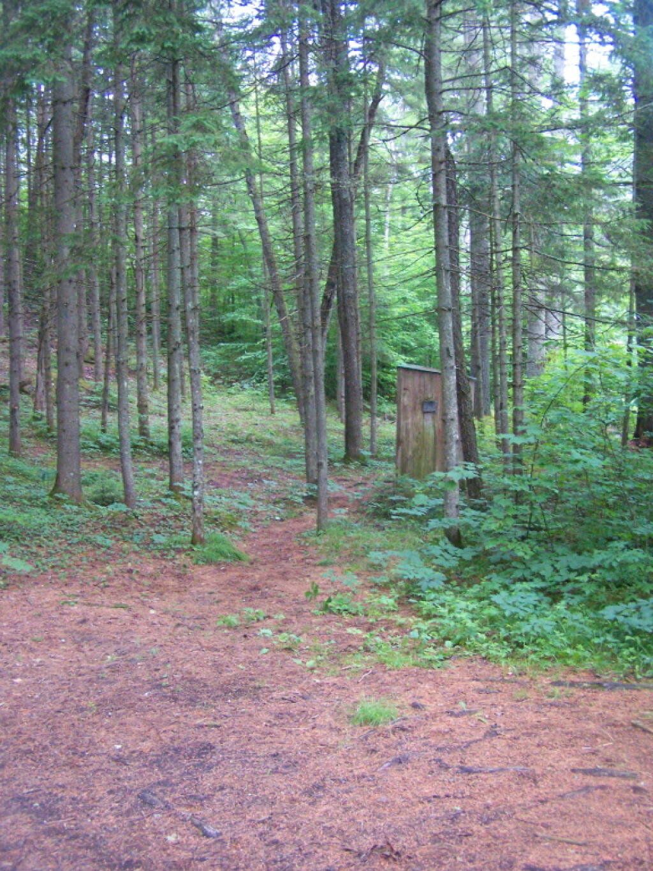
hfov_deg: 37.7
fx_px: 956
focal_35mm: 38
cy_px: 436
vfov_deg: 49.0
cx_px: 326
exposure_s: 1/80
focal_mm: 6.3
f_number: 2.8
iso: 400
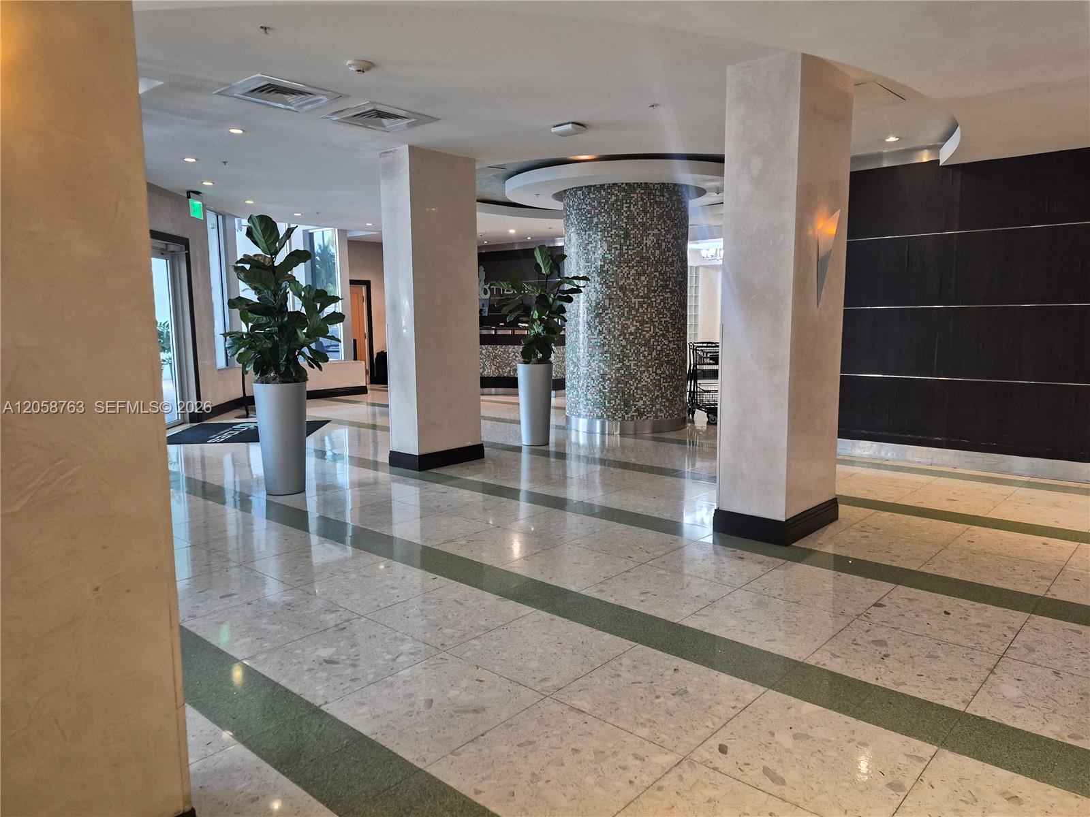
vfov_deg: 58.9
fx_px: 724
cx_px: 545
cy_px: 408
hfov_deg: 73.9
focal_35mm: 23
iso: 800
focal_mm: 5.4
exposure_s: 1/120
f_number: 1.8
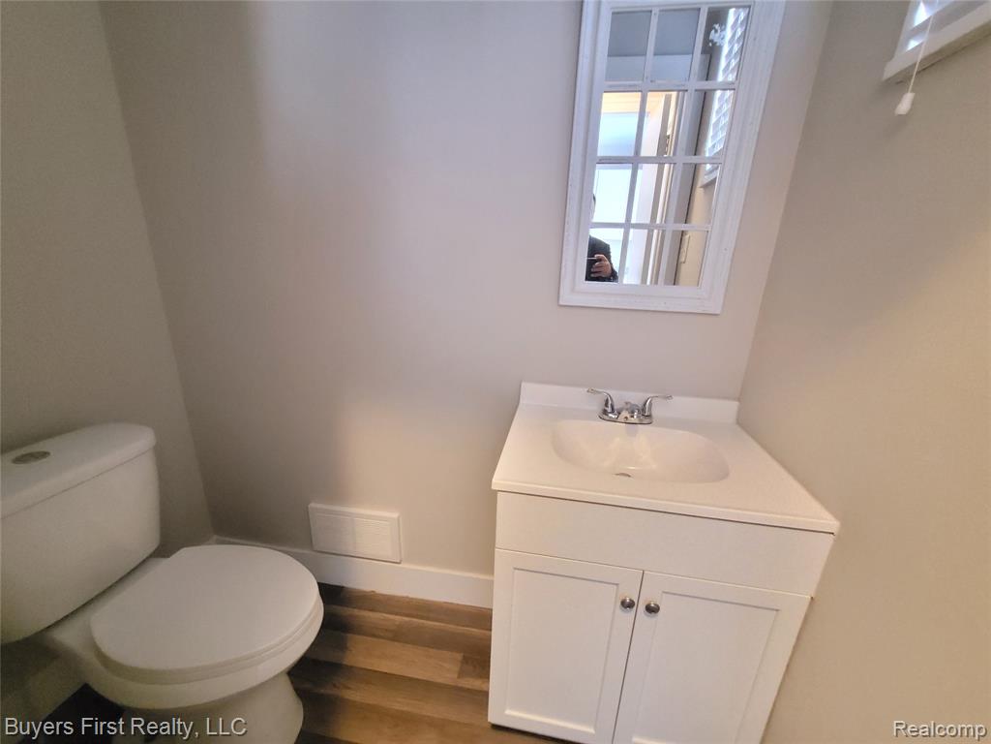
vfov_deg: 89.9
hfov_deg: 106.2
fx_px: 372
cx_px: 496
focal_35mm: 13
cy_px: 372
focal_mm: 1.74
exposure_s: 1/24
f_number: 2.2
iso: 1250
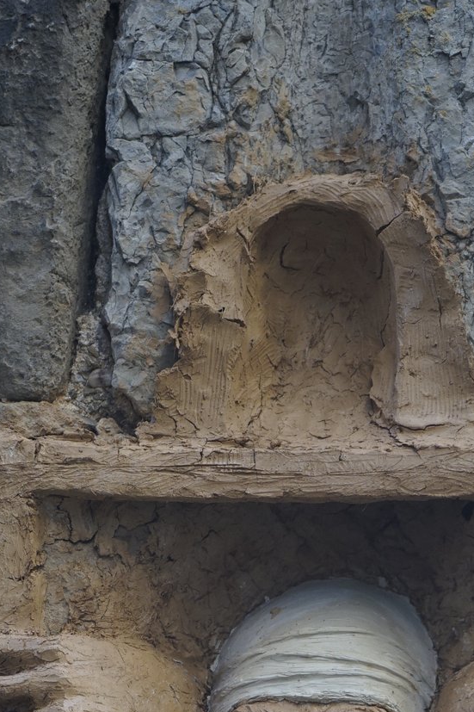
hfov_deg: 10.5
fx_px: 2568
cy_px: 785
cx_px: 215
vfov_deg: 15.4
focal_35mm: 130
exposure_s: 1/160
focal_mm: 56
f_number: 5
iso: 640
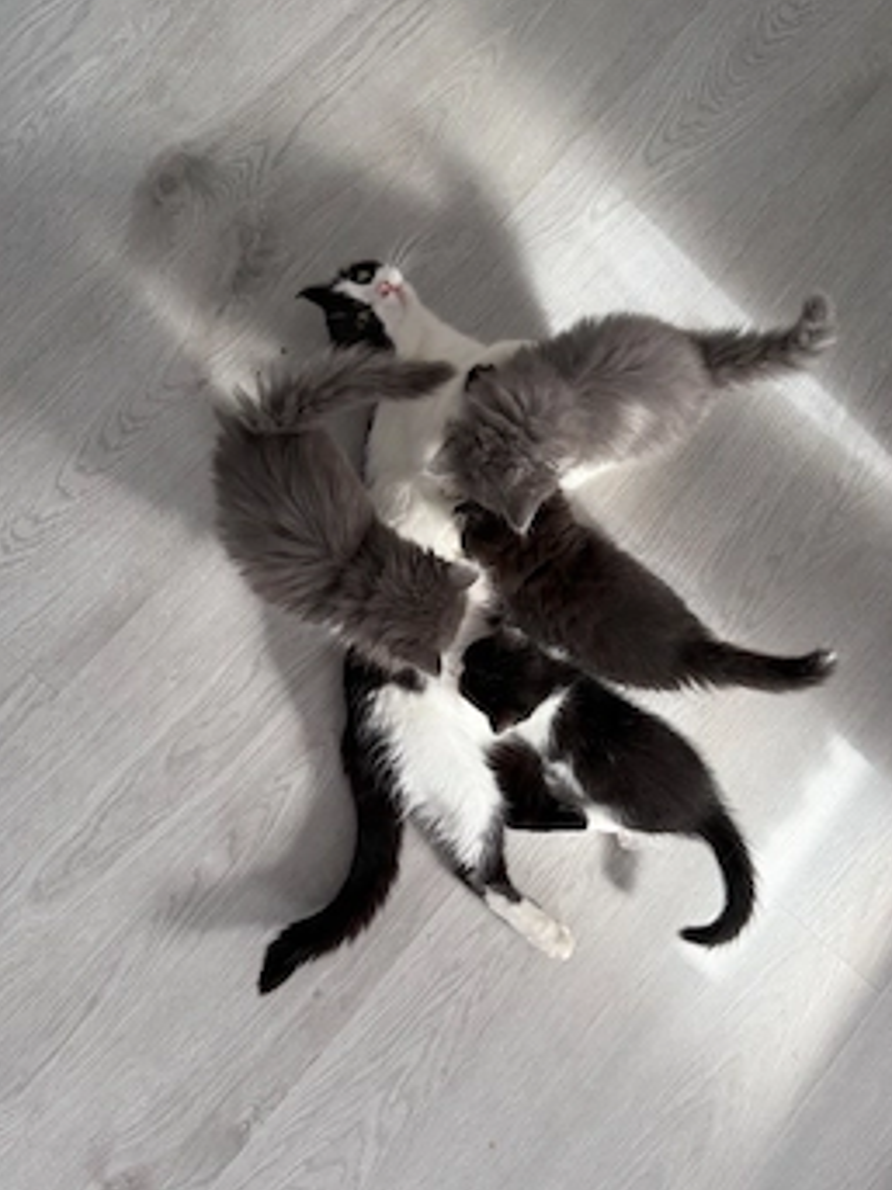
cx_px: 455
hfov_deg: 49.7
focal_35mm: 28
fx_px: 963
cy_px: 611
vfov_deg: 63.5
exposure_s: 1/121
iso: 160
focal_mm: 6.76
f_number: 1.78
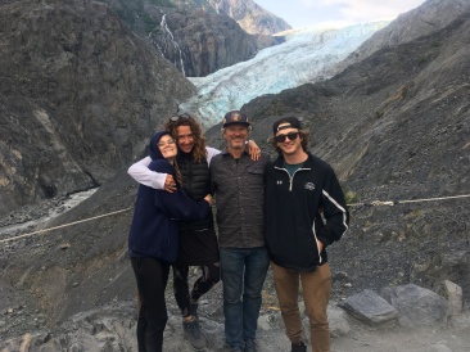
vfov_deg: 48.2
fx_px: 393
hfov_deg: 61.7
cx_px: 235
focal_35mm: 29
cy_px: 176
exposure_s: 1/331
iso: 25
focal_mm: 4.15
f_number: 2.2
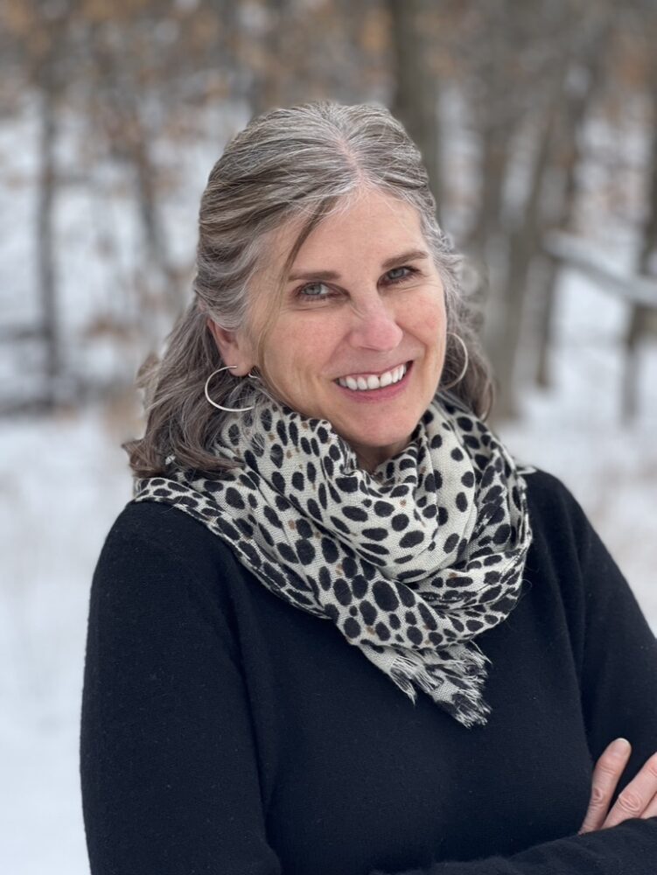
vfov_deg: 25.3
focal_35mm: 77
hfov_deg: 19.2
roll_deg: +1.5
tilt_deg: -2.0
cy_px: 438
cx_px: 328
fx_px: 1947
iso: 25
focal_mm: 9
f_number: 2.8
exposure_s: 1/156
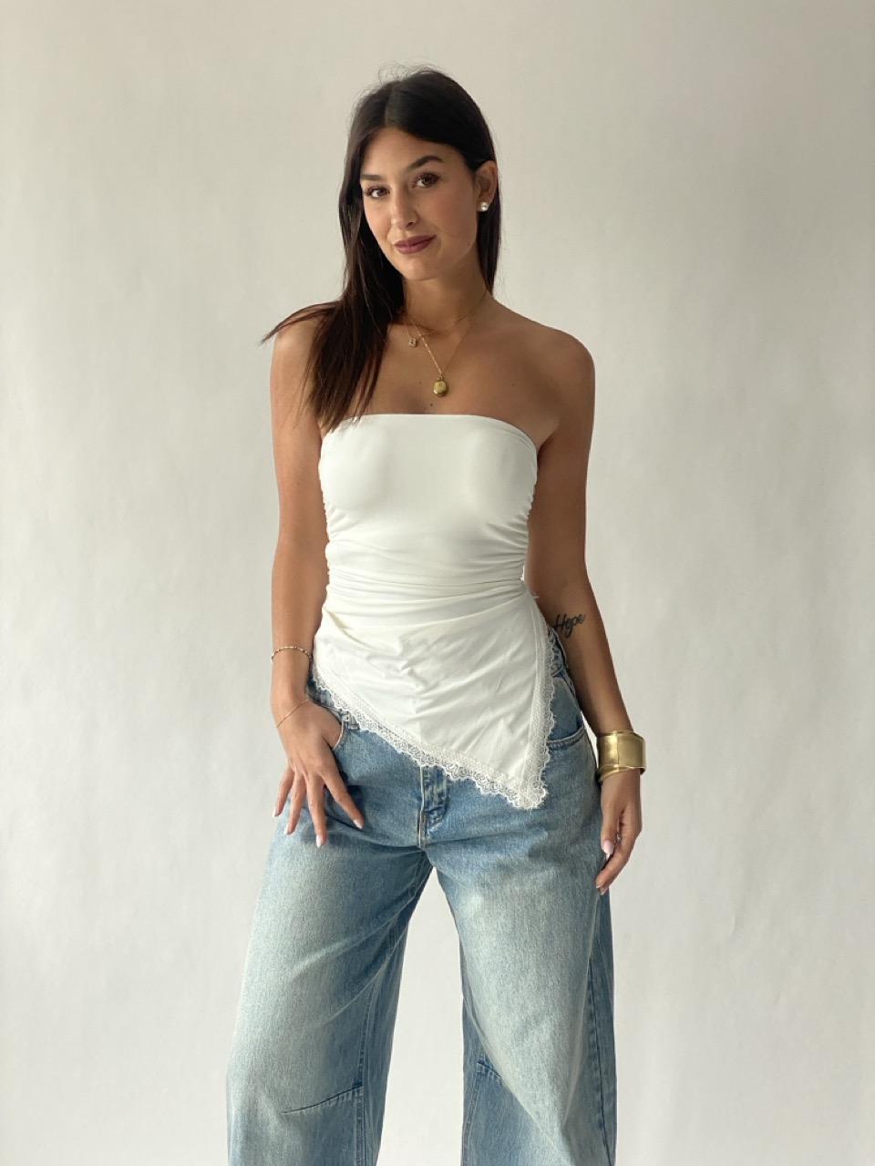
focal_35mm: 52
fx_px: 1753
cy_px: 583
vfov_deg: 36.8
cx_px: 438
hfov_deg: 28.0
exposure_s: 1/121
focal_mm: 6
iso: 80
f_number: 2
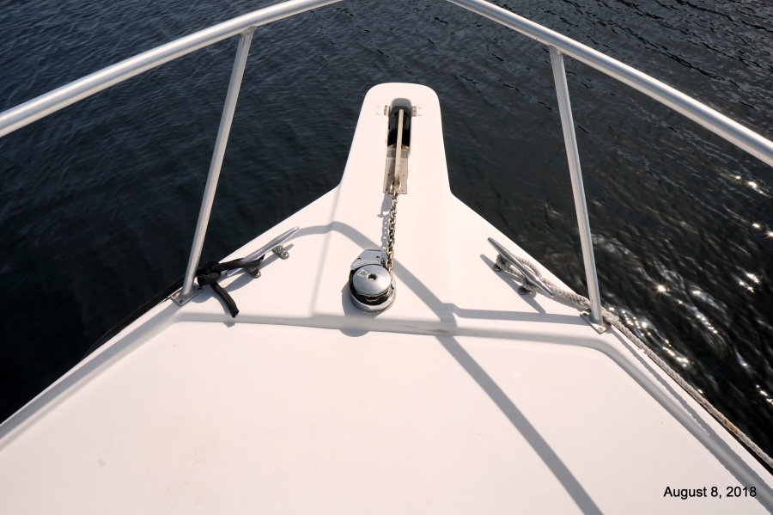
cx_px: 386
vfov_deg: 53.1
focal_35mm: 24
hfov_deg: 73.8
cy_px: 258
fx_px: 515
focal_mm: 16
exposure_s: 1/125
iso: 100
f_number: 11
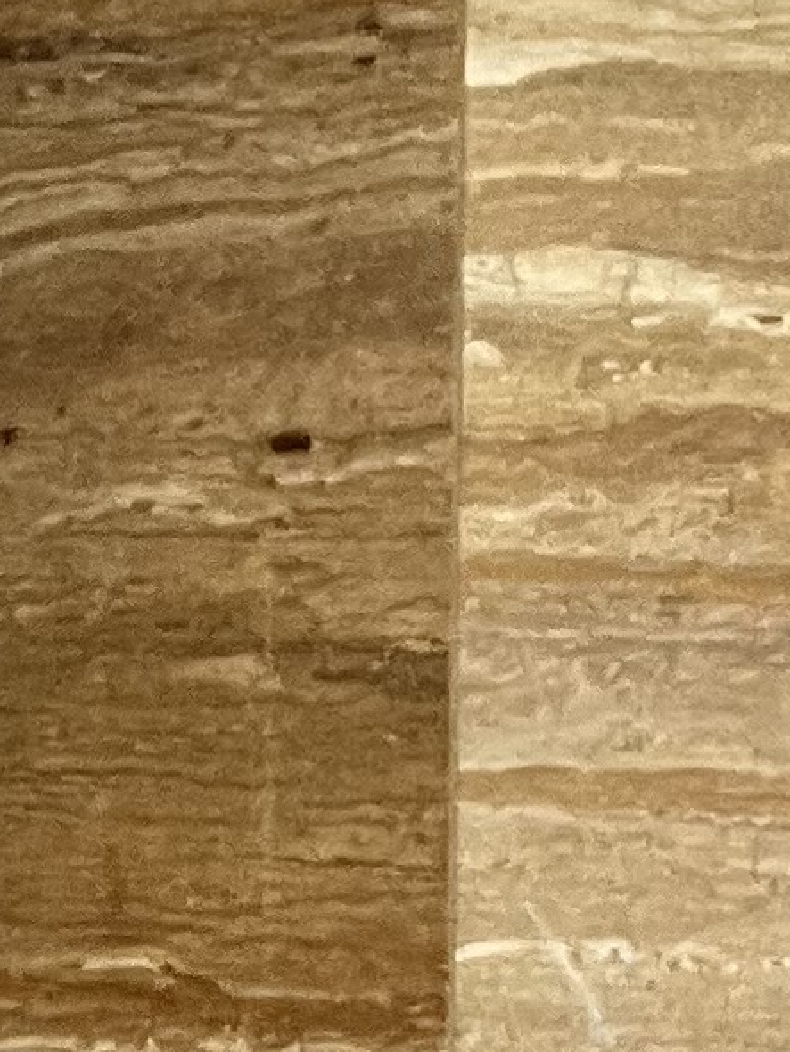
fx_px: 4774
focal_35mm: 157
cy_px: 2077
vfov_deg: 11.4
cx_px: -713
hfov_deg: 9.0
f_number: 2.2
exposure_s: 1/60
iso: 125
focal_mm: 2.71
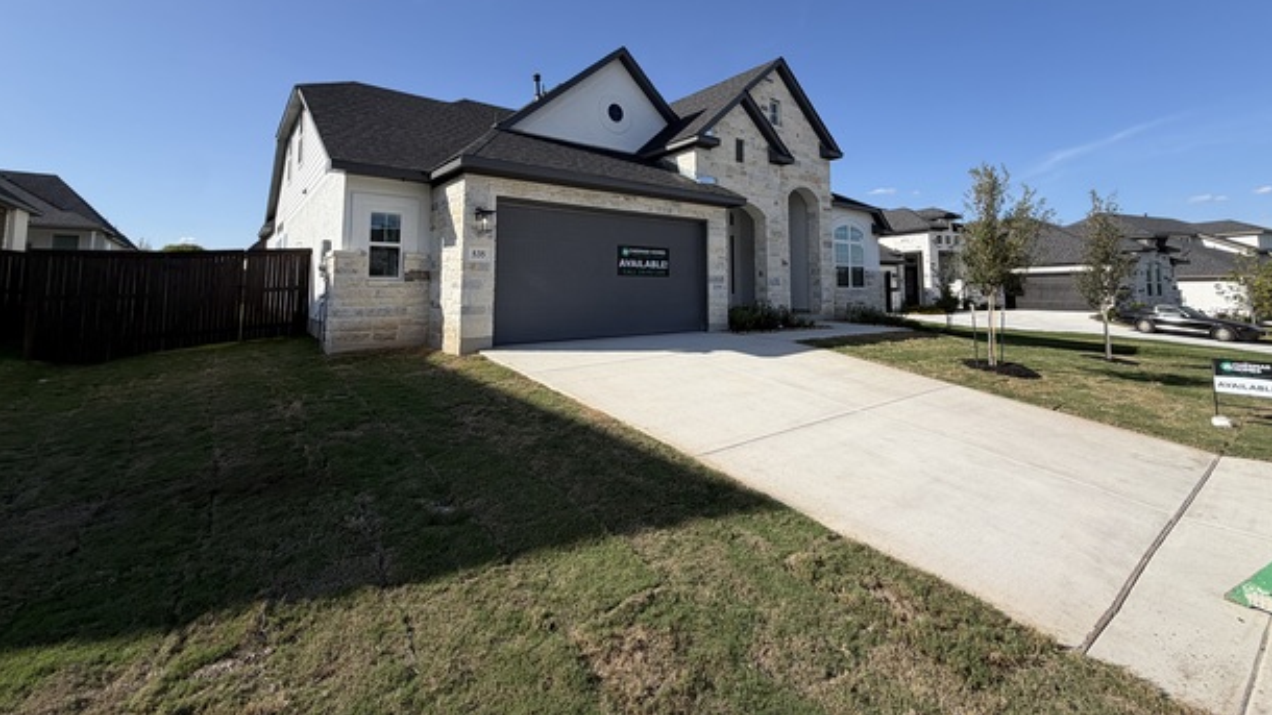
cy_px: 244
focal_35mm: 16
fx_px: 540
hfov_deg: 99.4
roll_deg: +0.7
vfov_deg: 65.5
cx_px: 646
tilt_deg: +5.2
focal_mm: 2.22
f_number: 2.2
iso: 20
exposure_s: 1/864
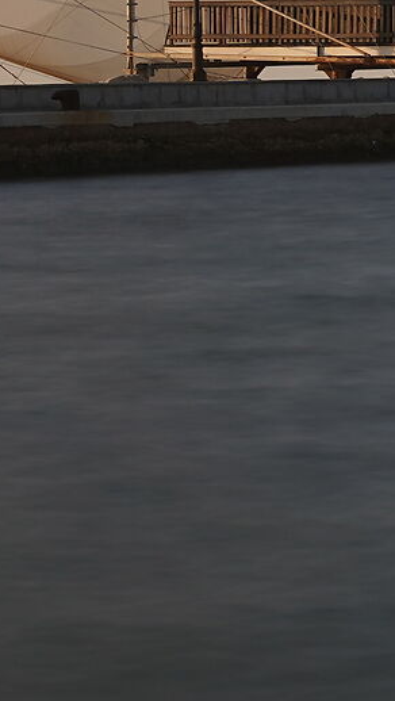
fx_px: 3606
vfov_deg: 11.1
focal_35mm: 194
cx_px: -269
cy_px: 226
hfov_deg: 6.2
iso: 100
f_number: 14
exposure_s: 10
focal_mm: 40
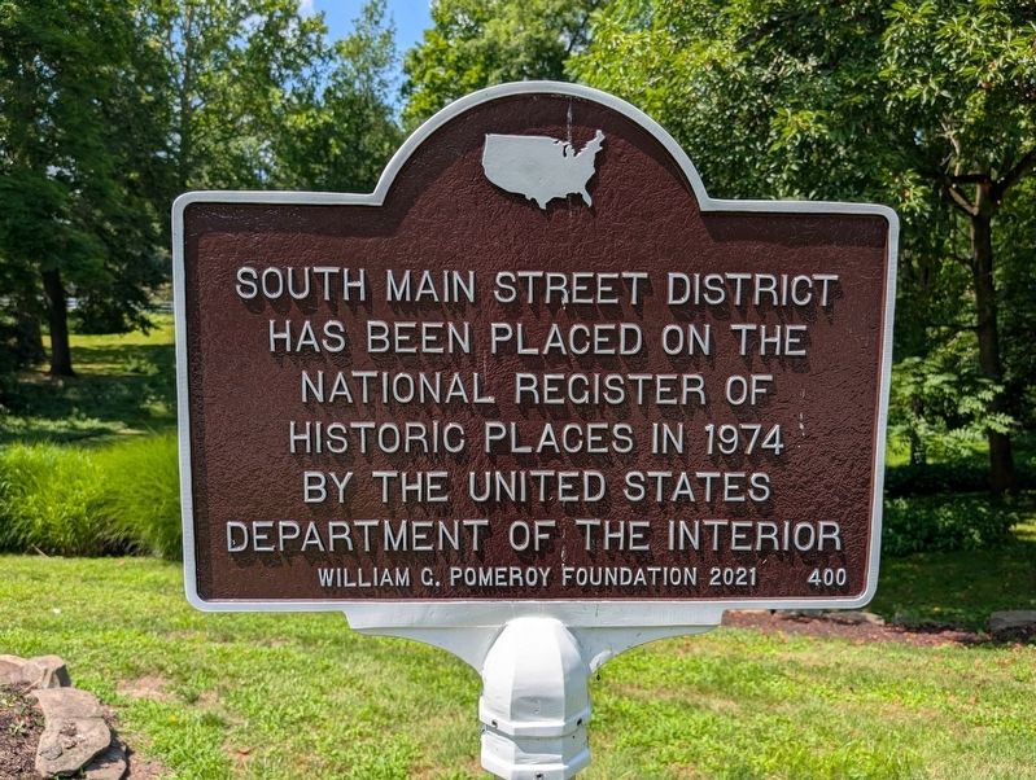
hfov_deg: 71.5
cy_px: 390
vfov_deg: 57.0
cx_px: 518
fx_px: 719
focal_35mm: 24
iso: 20
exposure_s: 1/854
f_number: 1.68
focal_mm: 6.9
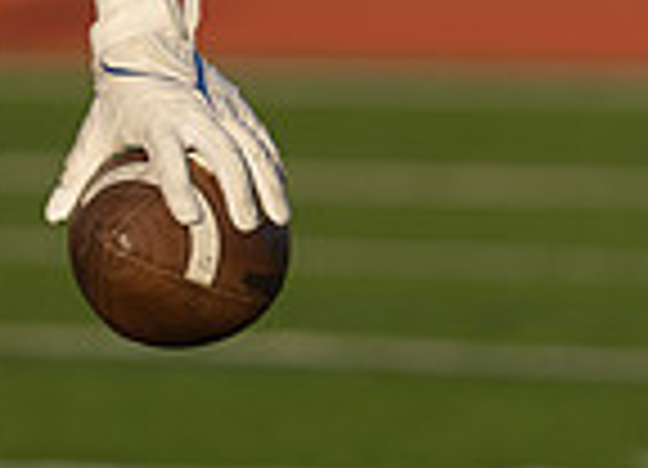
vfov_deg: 1.4
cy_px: -496
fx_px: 18787
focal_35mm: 1017
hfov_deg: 2.0
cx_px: -238
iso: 100
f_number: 2.8
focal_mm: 200
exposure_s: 1/2000
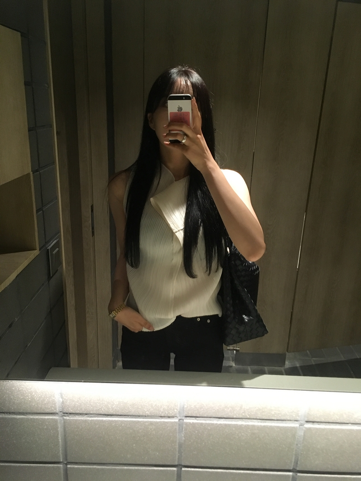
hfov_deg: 48.2
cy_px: 240
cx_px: 180
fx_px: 403
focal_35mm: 29
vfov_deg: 61.7
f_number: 2.2
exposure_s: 1/30
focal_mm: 4.15
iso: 200
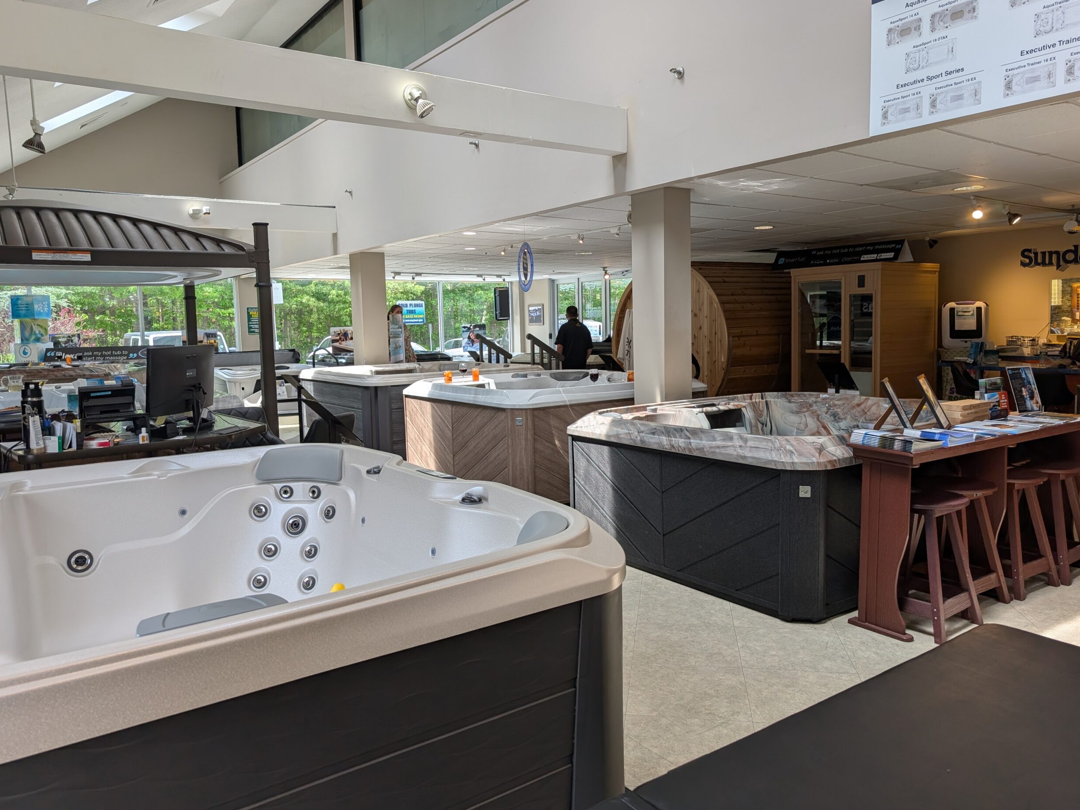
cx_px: 543
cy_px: 389
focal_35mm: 25
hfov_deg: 69.4
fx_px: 780
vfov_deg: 54.9
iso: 43
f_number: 1.68
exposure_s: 1/222
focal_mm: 6.9
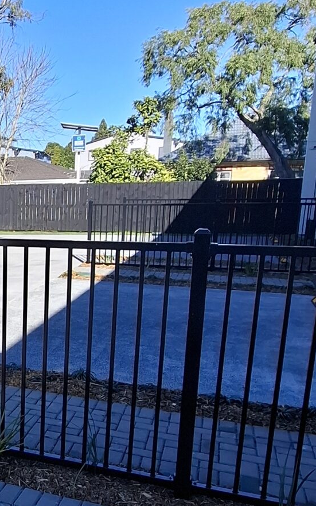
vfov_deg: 48.8
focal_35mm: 40
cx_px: -84
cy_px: 318
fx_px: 551
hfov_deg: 27.3
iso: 40
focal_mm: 1.74
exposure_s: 1/537
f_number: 2.2
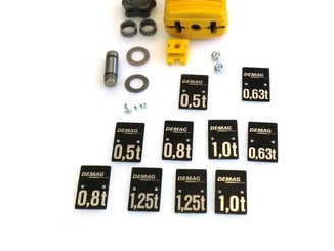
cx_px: 185
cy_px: 88
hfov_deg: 31.1
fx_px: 599
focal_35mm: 62
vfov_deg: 23.6
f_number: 3.4
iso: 80
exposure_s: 1/60
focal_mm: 7.91
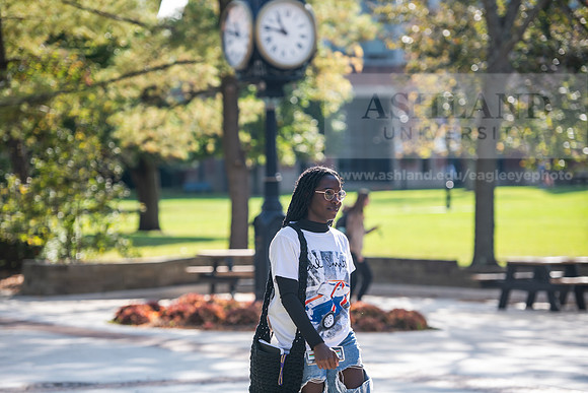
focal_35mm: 122
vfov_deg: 11.2
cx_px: 294
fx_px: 1993
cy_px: 196
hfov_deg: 16.8
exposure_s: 1/320
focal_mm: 122
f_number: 3.2
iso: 100
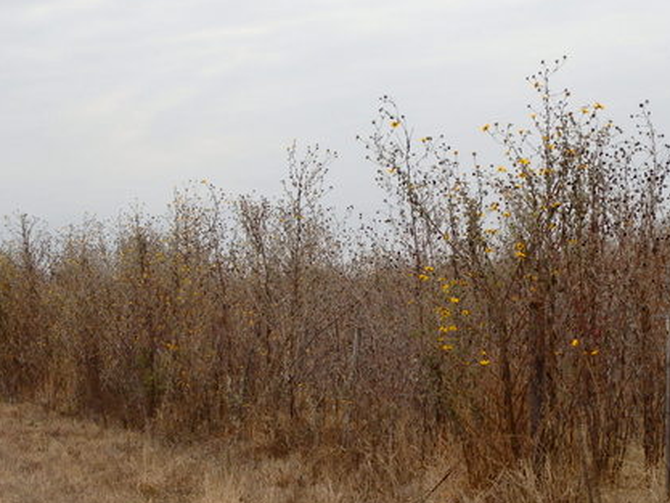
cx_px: 373
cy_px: 284
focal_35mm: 72
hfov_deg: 27.0
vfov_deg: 20.4
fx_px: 1394
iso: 125
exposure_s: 1/160
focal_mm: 10.7
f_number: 5.3
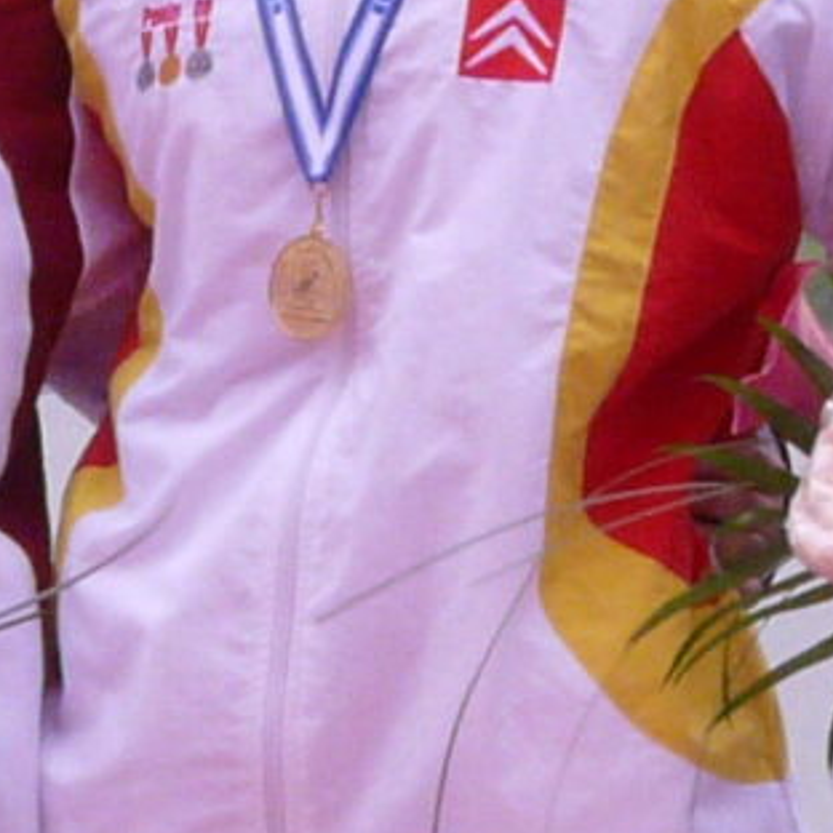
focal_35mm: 529
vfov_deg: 3.3
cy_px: 950
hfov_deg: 3.3
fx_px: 14402
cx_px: 32
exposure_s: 1/200
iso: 200
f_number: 5.6
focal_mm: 12
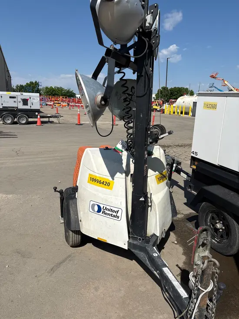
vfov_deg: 67.3
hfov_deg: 53.1
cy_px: 160
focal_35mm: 26
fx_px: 239
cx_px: 120
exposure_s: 1/7813
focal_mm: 5.96
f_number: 1.6
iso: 50
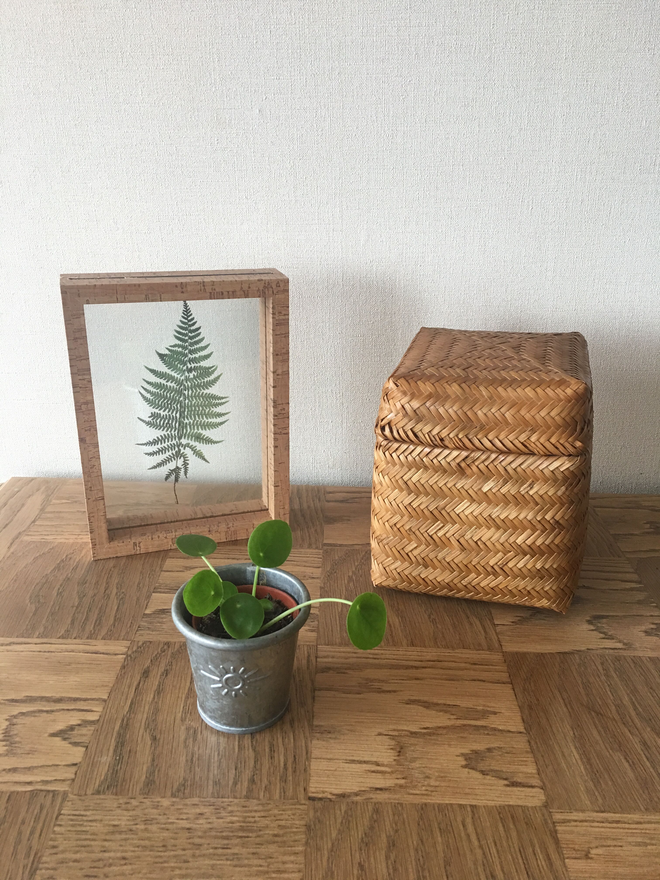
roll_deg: -0.1
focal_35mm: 29
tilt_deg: -22.2
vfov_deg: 61.7
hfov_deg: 48.2
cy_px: 440
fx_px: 737
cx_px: 330
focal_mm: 4.15
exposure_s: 1/33
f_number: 2.2
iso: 50
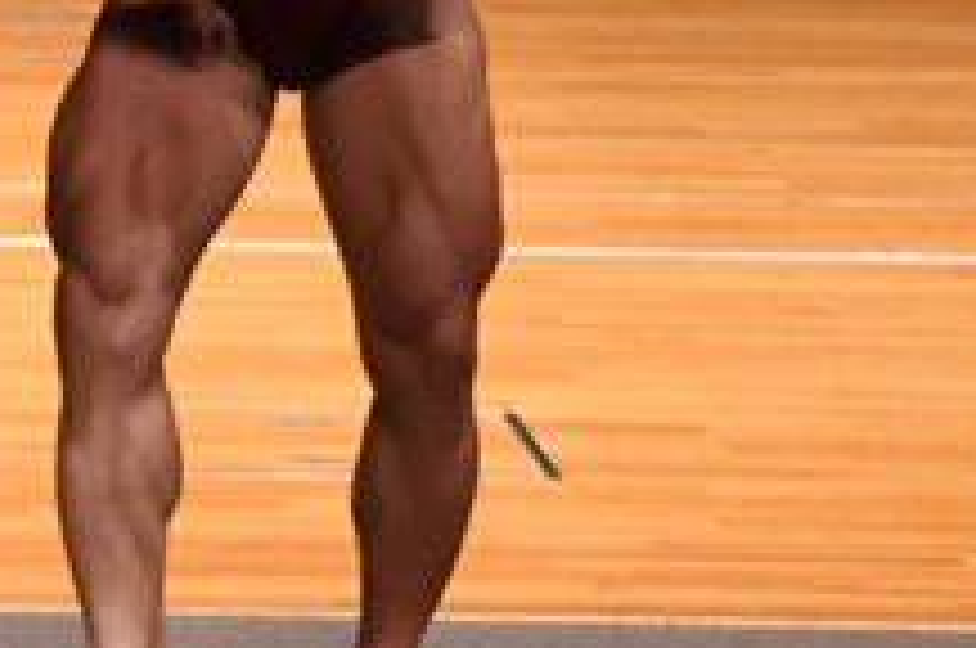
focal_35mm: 722
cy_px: -140
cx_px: -681
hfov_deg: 2.9
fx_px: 19545
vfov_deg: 1.9
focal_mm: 135
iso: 5000
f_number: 5.6
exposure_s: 1/400
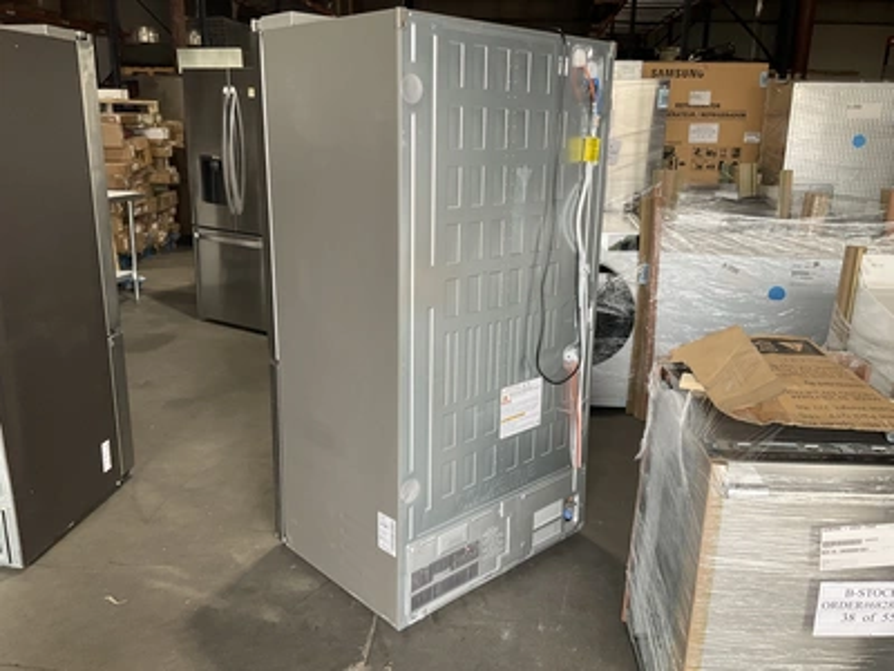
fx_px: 749
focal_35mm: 29
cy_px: 336
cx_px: 447
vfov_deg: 48.2
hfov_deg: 61.7
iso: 50
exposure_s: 1/122
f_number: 1.8
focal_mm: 3
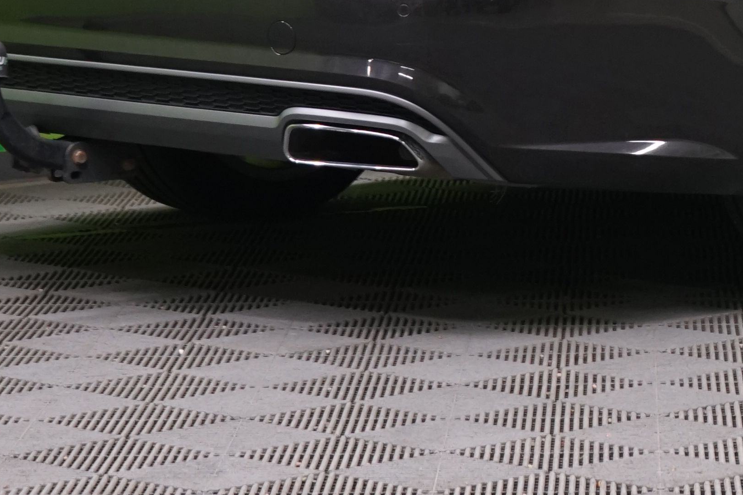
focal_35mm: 247
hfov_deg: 8.2
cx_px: 903
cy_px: -237
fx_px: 5097
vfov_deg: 5.5
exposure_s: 1/50
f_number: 5.6
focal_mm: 67
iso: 800
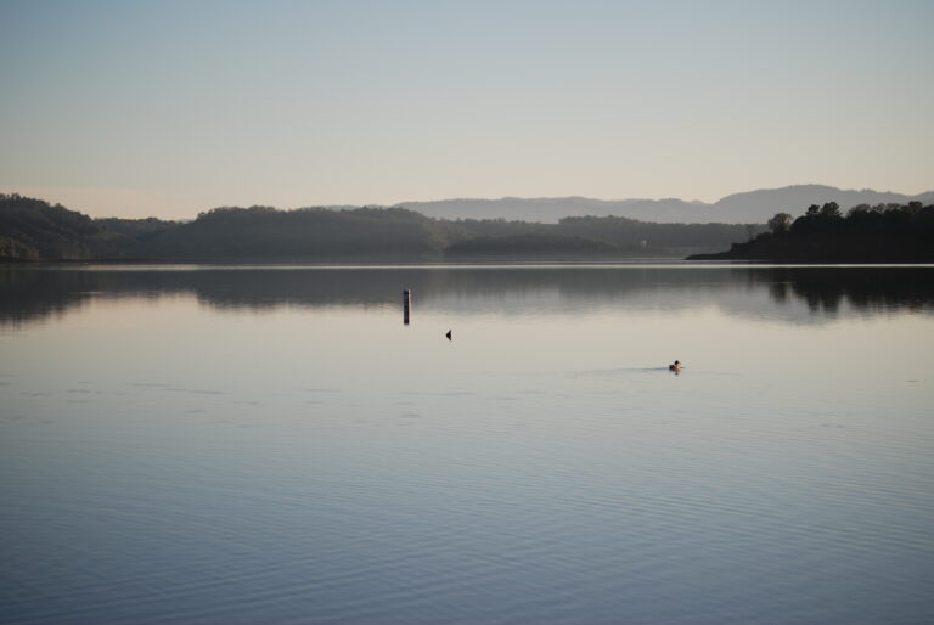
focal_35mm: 93
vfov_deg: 14.7
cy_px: 312
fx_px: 2416
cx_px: 467
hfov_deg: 21.9
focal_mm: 62
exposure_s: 1/800
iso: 100
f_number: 4.2
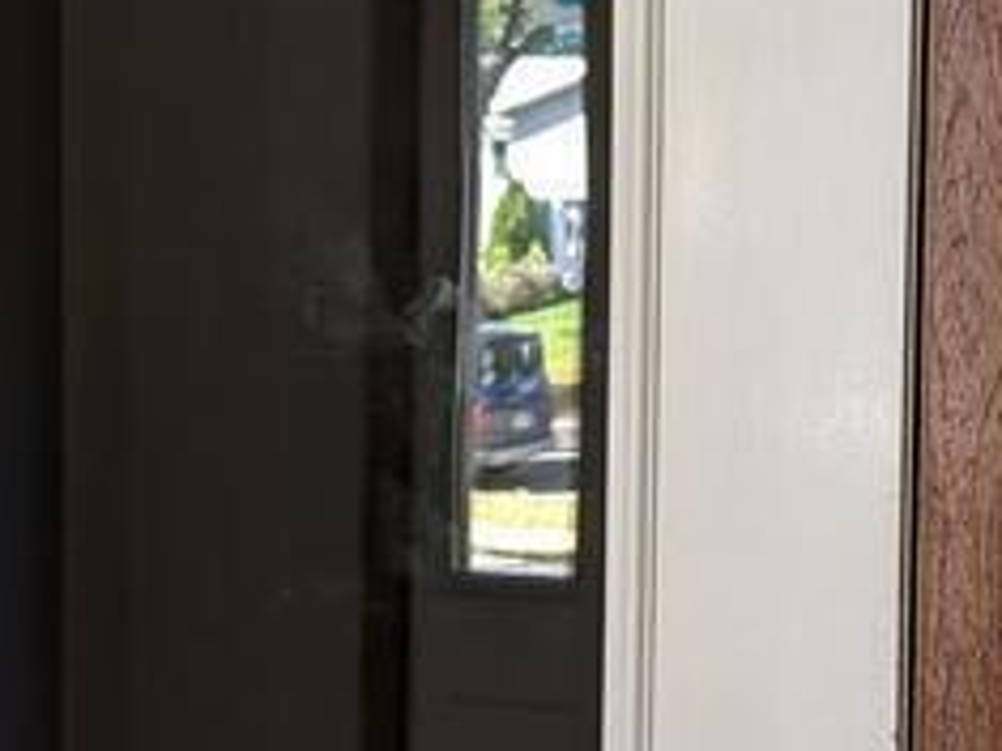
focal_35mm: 68
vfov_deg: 21.6
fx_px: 1967
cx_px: 757
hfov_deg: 28.1
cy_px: 358
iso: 48
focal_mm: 6.81
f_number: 1.85
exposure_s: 1/31.4
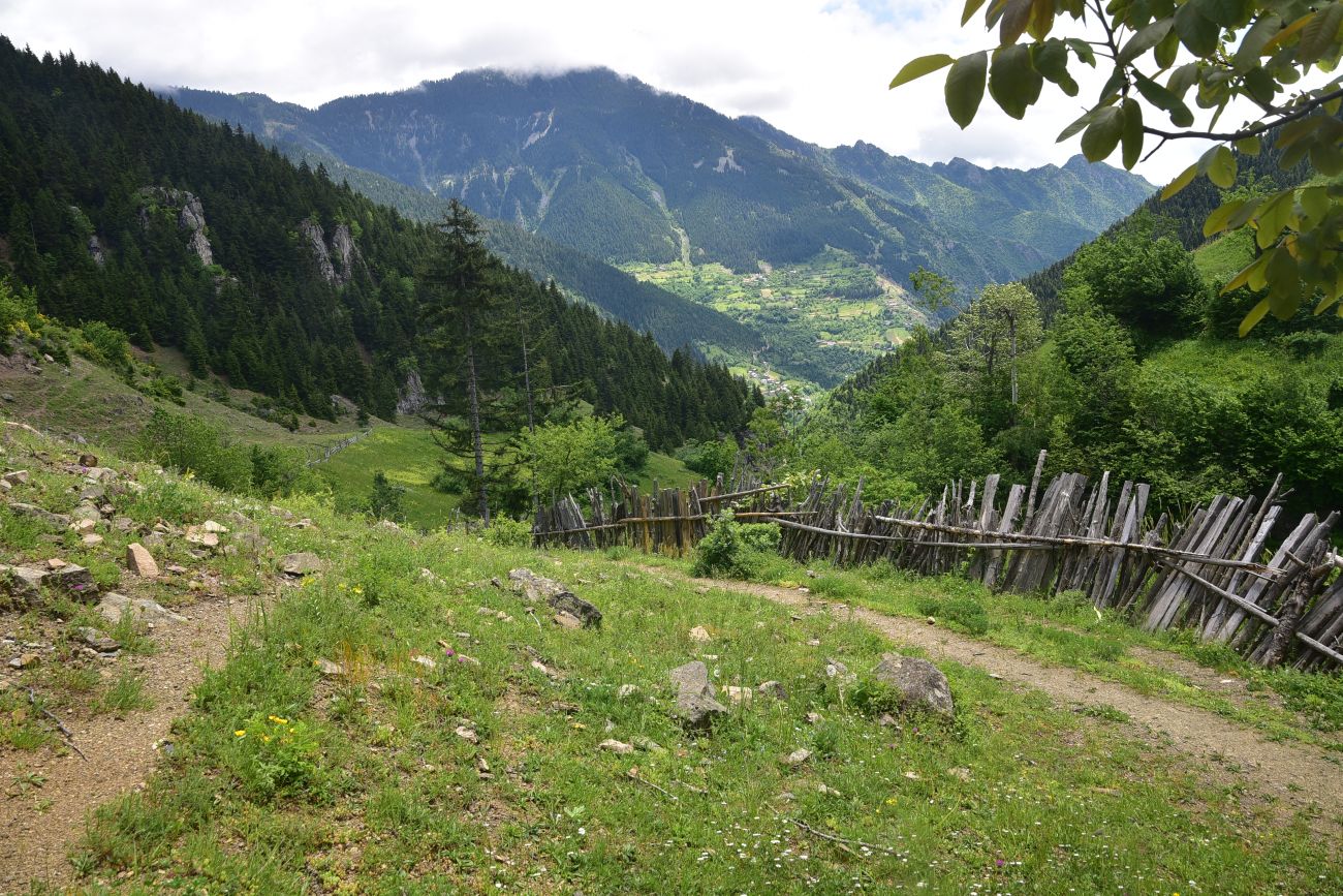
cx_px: 672
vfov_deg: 27.0
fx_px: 1865
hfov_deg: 39.6
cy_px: 448
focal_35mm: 50
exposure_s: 1/160
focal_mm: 50
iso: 320
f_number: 11
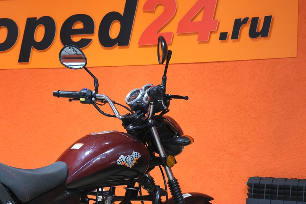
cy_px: 168
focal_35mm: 85
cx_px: 50
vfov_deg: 16.0
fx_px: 723
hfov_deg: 23.5
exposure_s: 1/60
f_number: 4
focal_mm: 27.5
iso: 1000
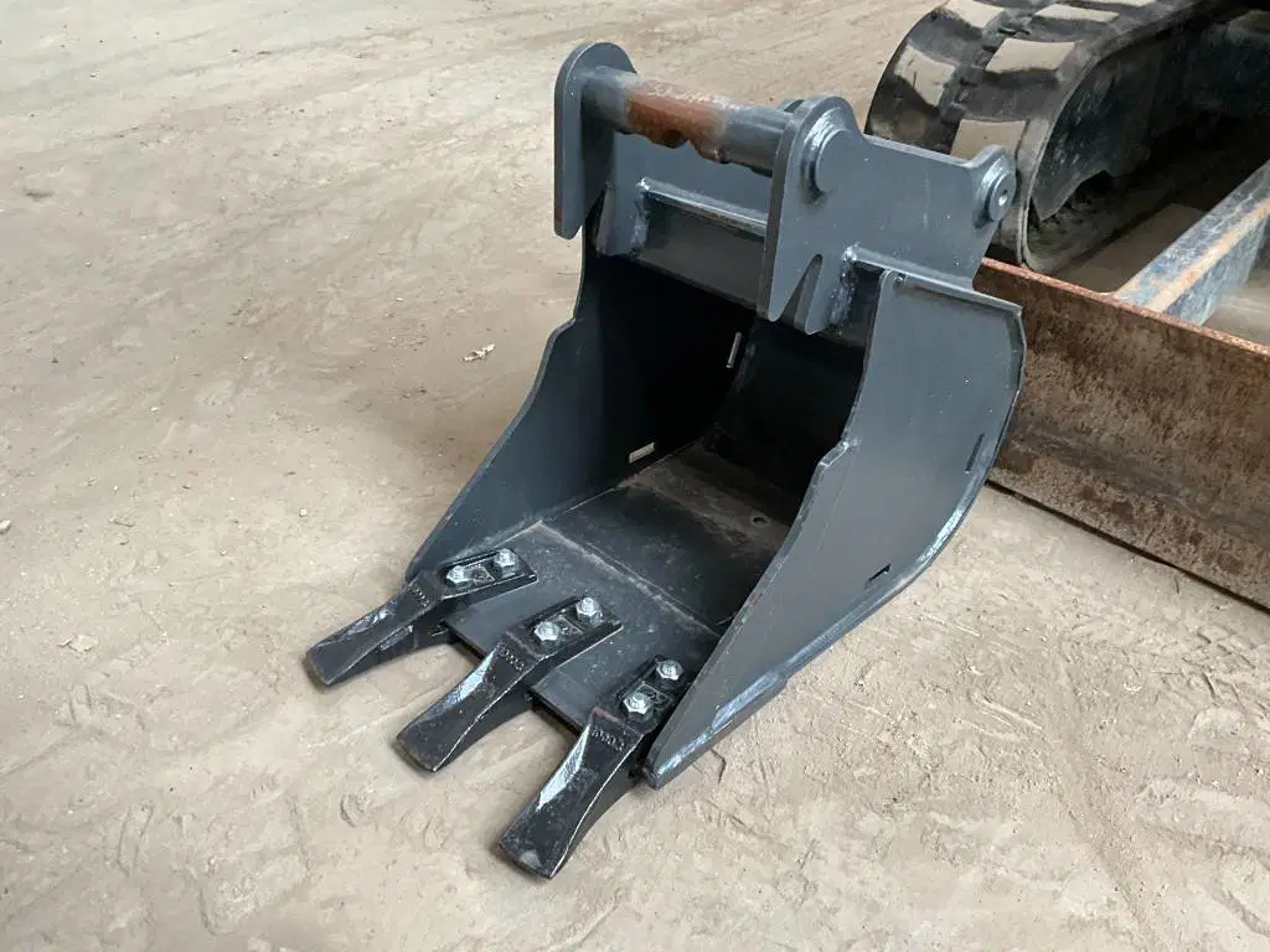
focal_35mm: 29
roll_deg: +0.4
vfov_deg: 48.2
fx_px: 1064
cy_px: 476
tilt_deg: -34.9
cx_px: 635
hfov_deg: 61.7
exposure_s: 1/60
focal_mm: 3
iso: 125
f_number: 1.8
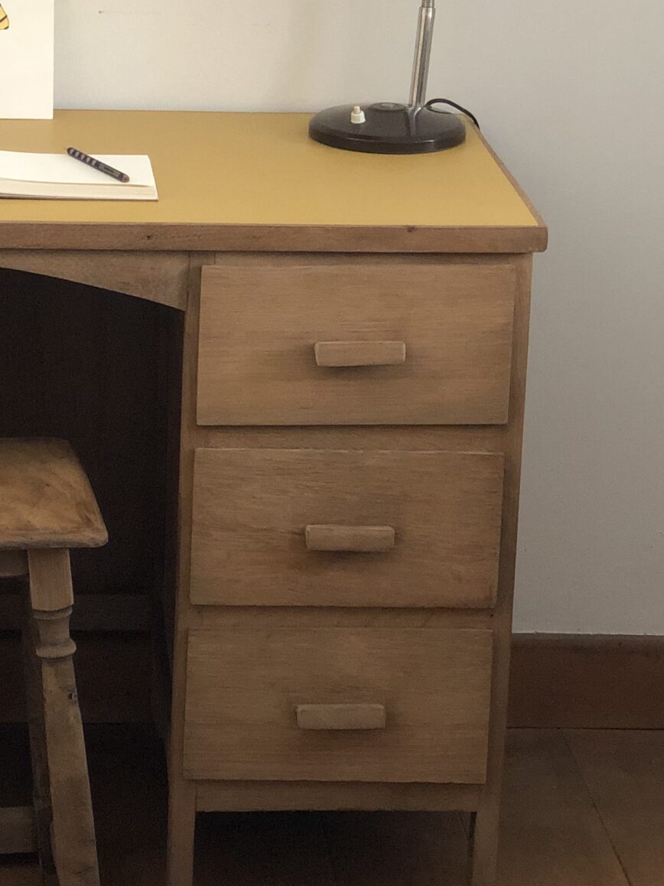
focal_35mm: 115
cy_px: 191
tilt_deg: -14.0
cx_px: 98
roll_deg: -1.3
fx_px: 2942
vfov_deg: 17.0
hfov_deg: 12.8
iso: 100
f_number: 2.4
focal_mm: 6
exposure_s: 1/30
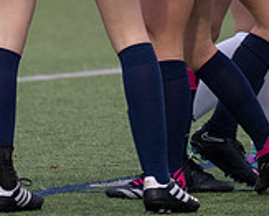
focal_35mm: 1427
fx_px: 11381
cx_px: -313
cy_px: -200
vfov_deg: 1.1
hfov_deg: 1.4
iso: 2000
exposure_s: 1/1000
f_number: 4
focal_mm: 280
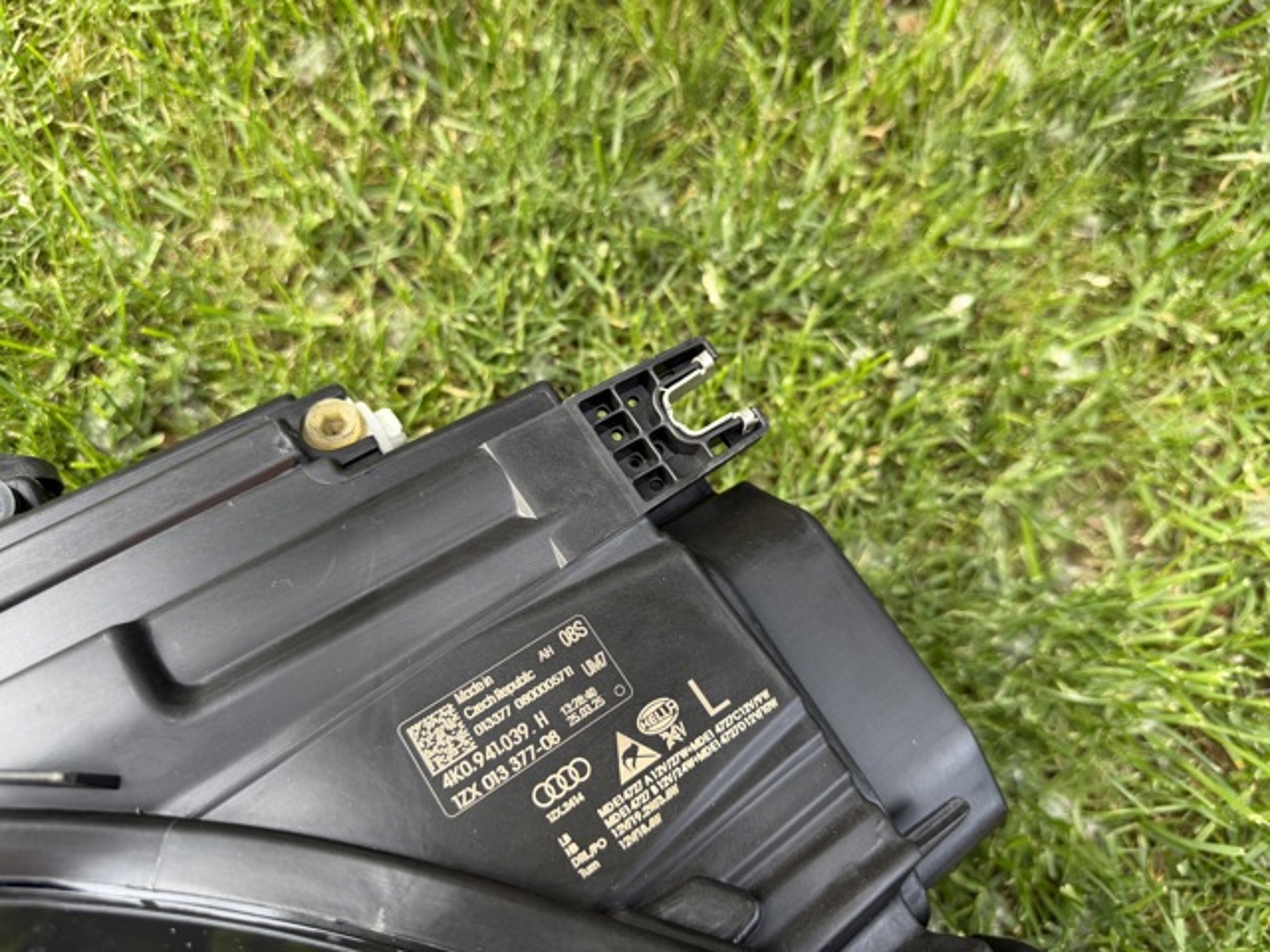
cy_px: 476
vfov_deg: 56.8
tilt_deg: -77.6
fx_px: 881
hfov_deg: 71.6
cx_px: 635
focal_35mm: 24
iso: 80
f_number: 1.78
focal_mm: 6.76
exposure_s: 1/121
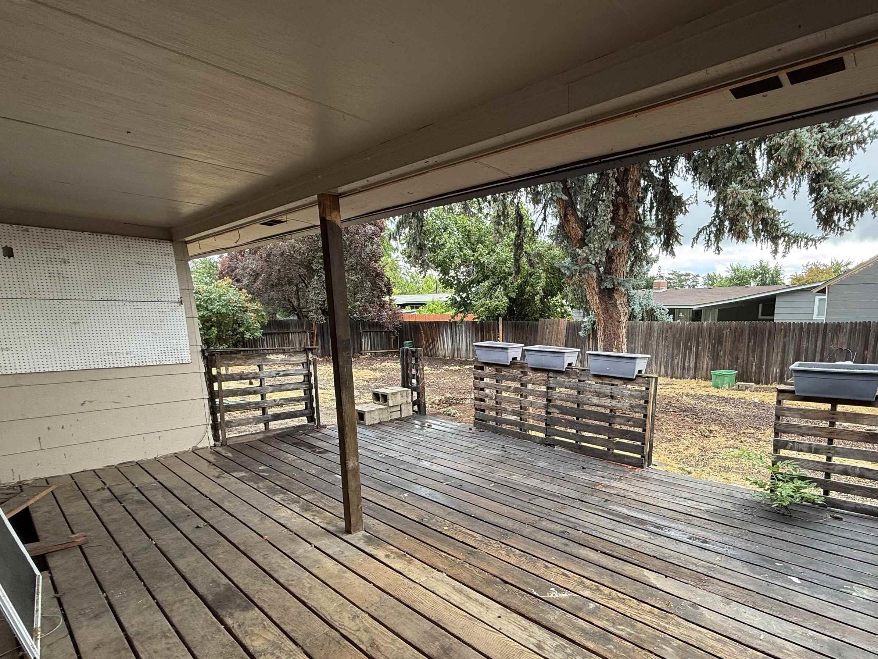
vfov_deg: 70.9
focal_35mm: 18
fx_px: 457
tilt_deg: -9.5
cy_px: 395
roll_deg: -0.9
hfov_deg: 85.6
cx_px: 562
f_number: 2.2
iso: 64
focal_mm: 2.22
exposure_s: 1/123
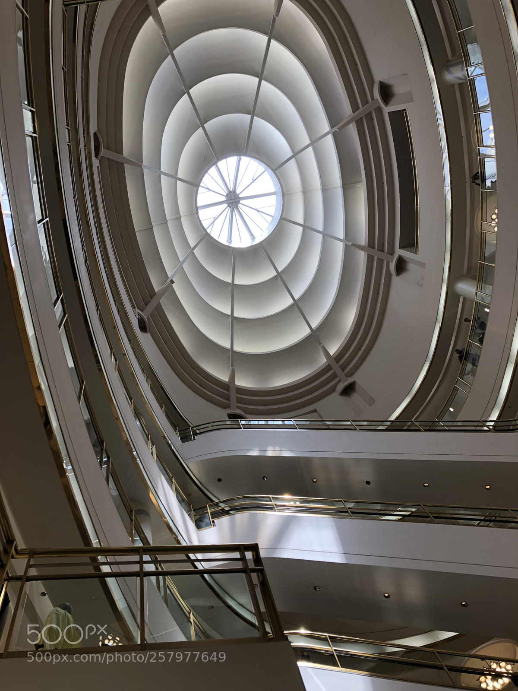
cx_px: 259
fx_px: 559
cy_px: 346
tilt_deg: +69.4
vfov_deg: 63.4
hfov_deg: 49.7
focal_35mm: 28
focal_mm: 3.99
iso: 32
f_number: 1.8
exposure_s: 1/120
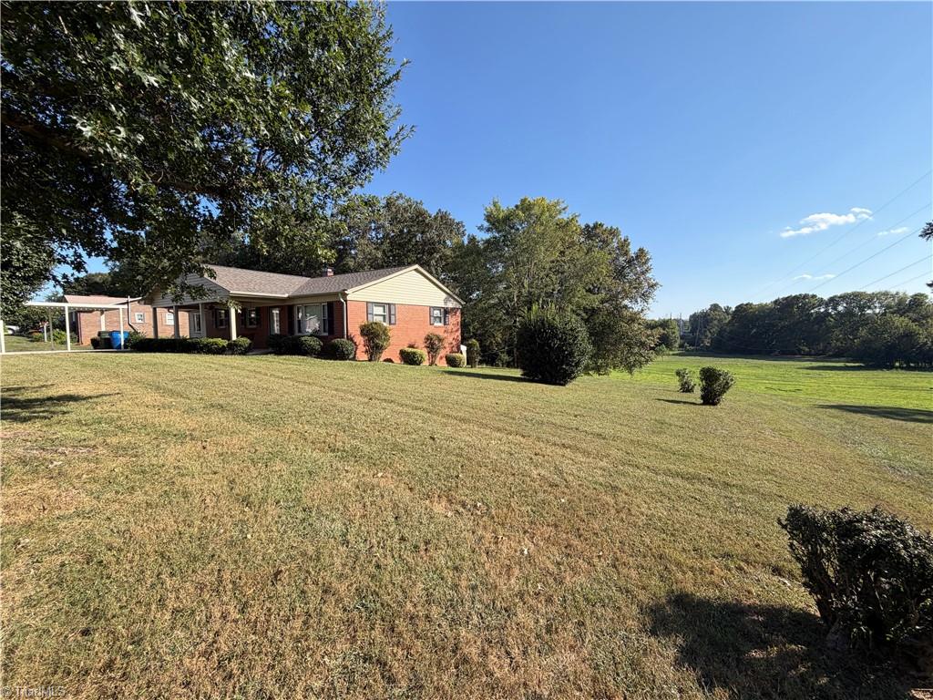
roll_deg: +0.4
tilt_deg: -3.3
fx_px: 377
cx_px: 466
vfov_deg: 85.7
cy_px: 350
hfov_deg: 102.1
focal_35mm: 14
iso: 32
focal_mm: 2.22
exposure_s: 1/770
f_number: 2.2
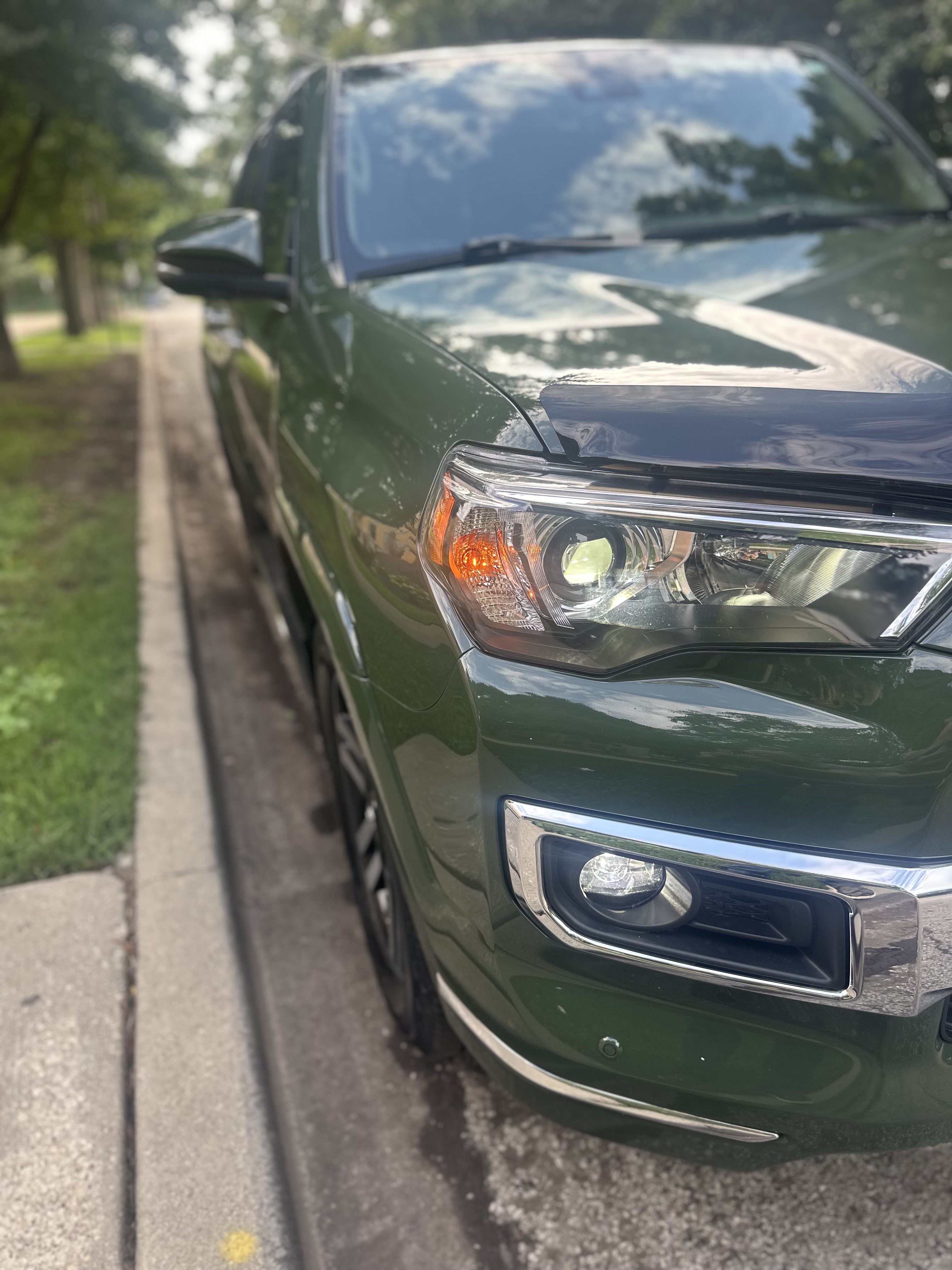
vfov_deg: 71.6
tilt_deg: -21.8
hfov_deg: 56.8
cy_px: 635
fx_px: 880
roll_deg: +2.7
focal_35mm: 24
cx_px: 476
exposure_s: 1/259
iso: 80
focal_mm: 6.86
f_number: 1.78
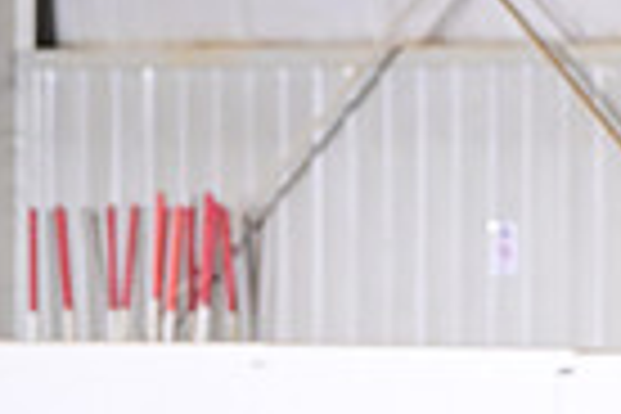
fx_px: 14506
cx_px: 1246
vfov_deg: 1.6
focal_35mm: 841
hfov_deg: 2.4
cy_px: 461
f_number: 4.5
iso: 2500
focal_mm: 200
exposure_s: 1/200
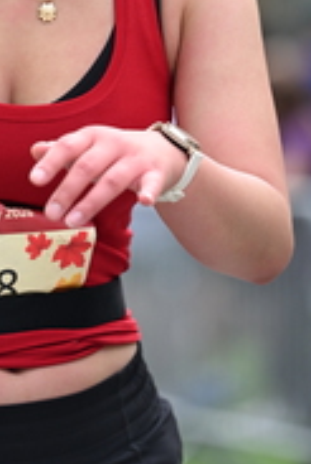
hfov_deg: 3.2
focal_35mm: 434
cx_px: -1
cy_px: -55
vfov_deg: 4.7
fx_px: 5613
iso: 640
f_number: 2.8
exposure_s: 1/2500
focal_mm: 145
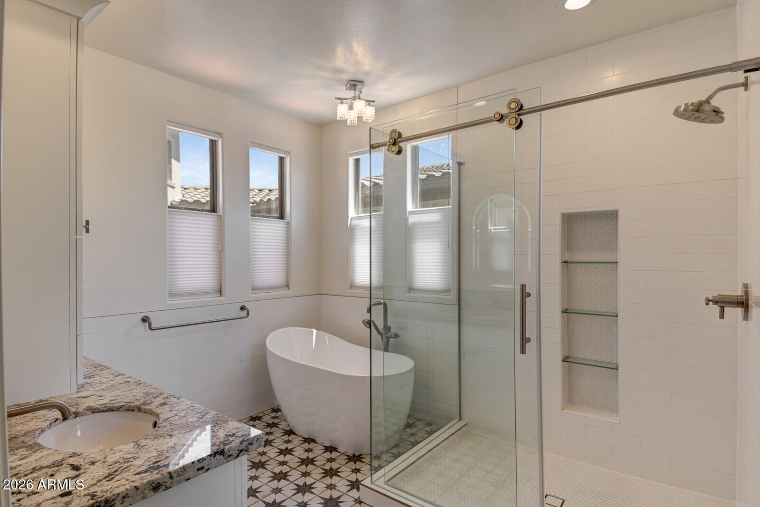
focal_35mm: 19
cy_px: 254
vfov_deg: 64.6
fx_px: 401
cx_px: 380
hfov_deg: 86.9
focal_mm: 19
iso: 320
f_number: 9
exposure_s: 1/30
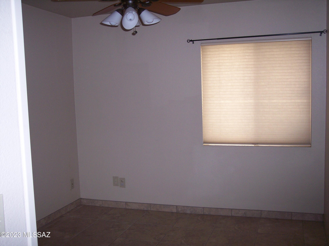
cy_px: 123
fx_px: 371
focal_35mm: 39
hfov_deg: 47.9
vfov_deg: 36.8
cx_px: 164
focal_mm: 8
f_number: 2.8
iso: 140
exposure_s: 1/60
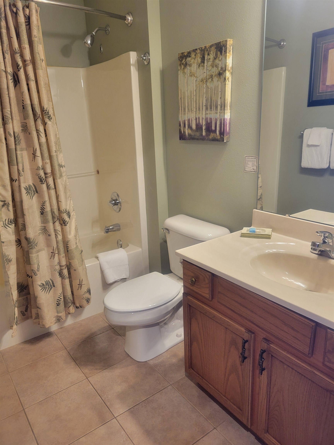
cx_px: 167
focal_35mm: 26
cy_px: 222
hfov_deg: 53.1
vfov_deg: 67.3
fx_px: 334
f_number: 1.8
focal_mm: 5.4
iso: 250
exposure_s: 1/60
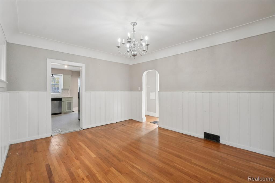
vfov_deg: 77.3
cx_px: 138
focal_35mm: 15
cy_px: 92
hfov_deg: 100.4
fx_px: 115
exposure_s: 1/30
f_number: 8
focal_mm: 10
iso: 800
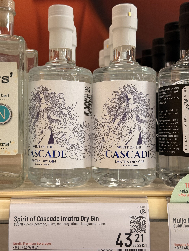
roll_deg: -0.5
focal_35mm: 48
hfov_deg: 30.3
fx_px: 349
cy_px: 126
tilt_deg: +1.4
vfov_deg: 39.7
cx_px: 94
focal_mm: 6.76
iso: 80
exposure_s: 1/50
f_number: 1.78
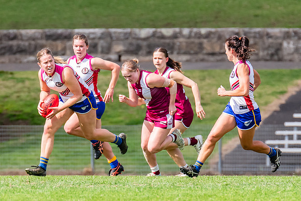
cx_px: 71
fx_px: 8123
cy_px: 127
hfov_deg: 2.1
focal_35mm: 971
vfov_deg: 1.4
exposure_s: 1/1600
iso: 800
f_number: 7.1
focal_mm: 420
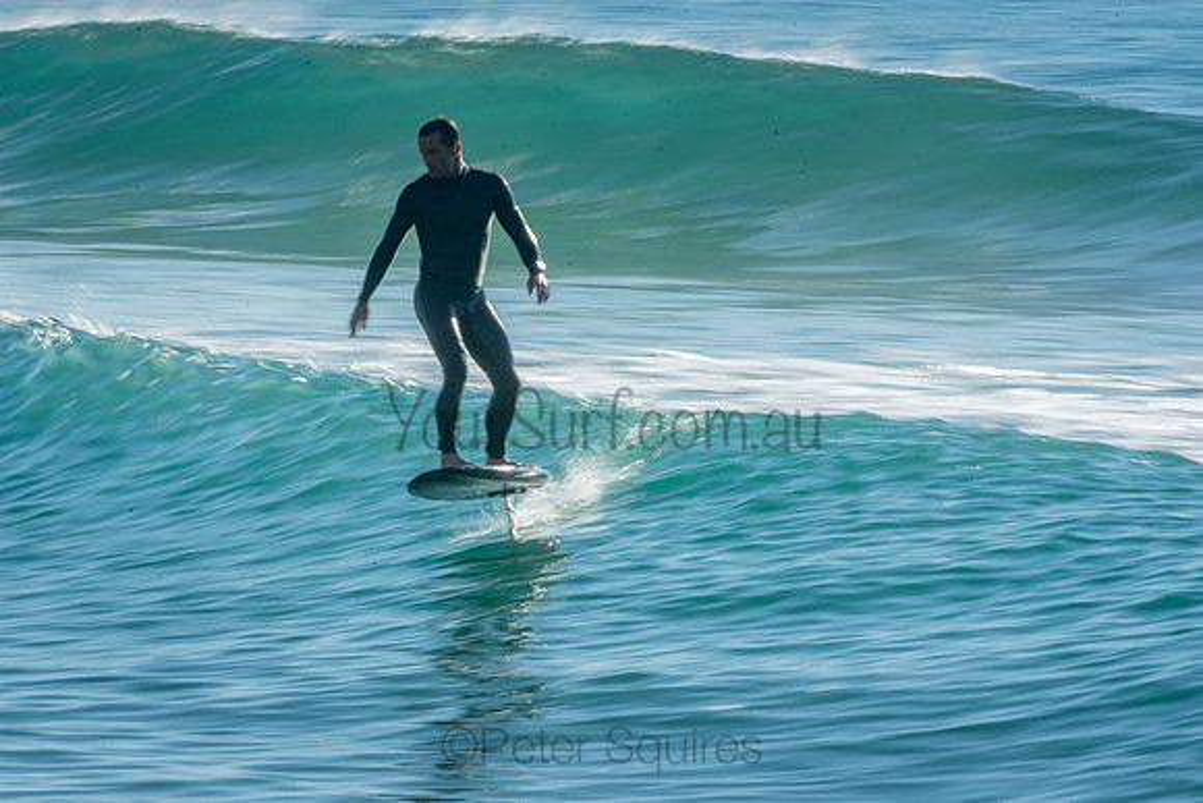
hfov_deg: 3.4
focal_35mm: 600
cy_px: 402
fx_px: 20054
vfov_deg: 2.3
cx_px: 602
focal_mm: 400
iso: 100
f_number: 32
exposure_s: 1/20
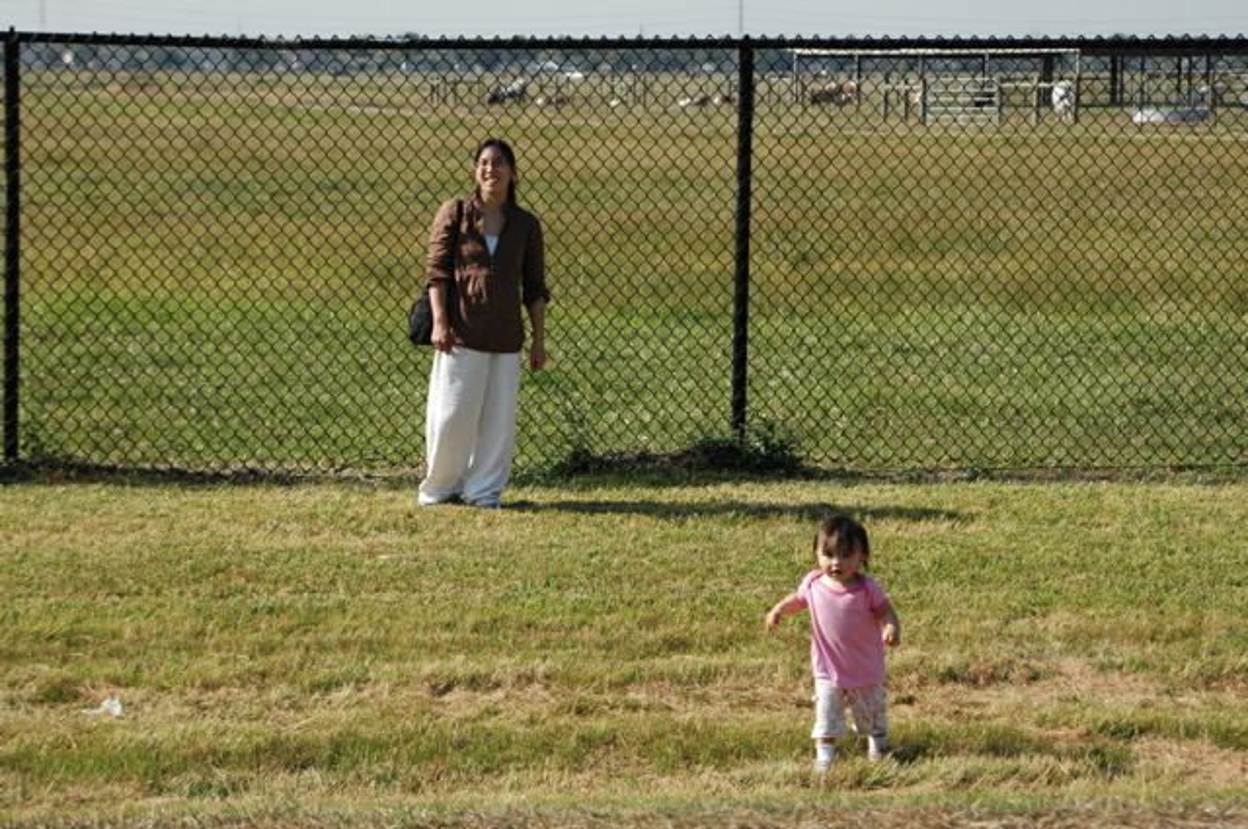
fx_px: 4051
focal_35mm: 117
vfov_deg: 11.7
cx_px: 624
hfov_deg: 17.5
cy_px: 414
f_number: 5
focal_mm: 78
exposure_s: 1/1600
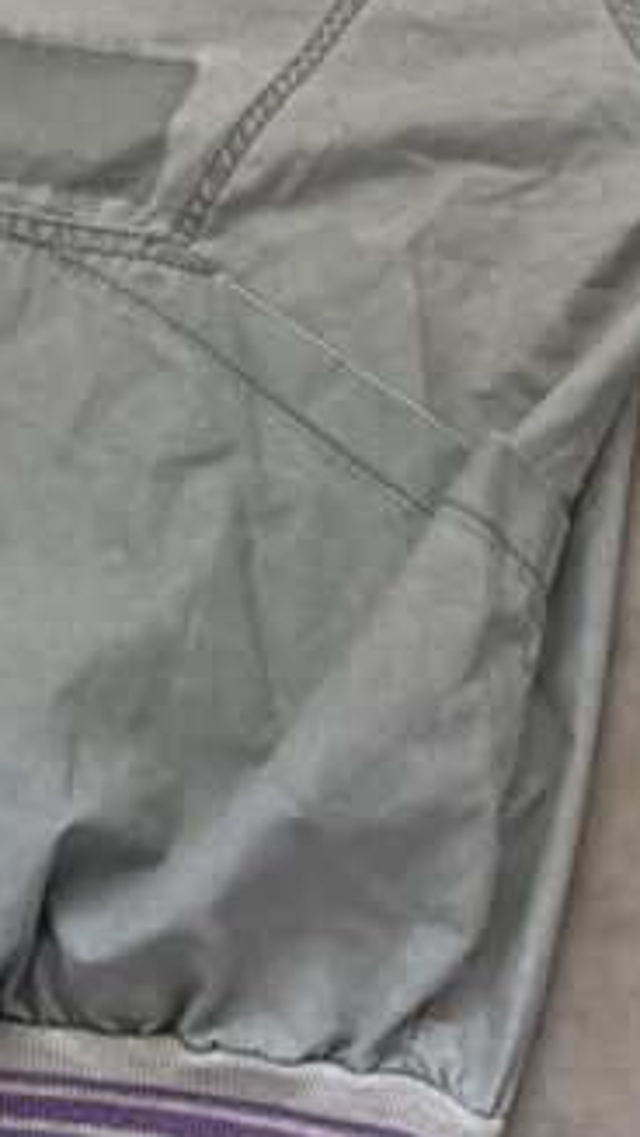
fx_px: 1930
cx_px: 337
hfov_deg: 18.8
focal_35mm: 64
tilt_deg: -67.4
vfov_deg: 31.5
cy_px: 150
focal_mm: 6.76
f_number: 1.78
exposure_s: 1/37
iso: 1000
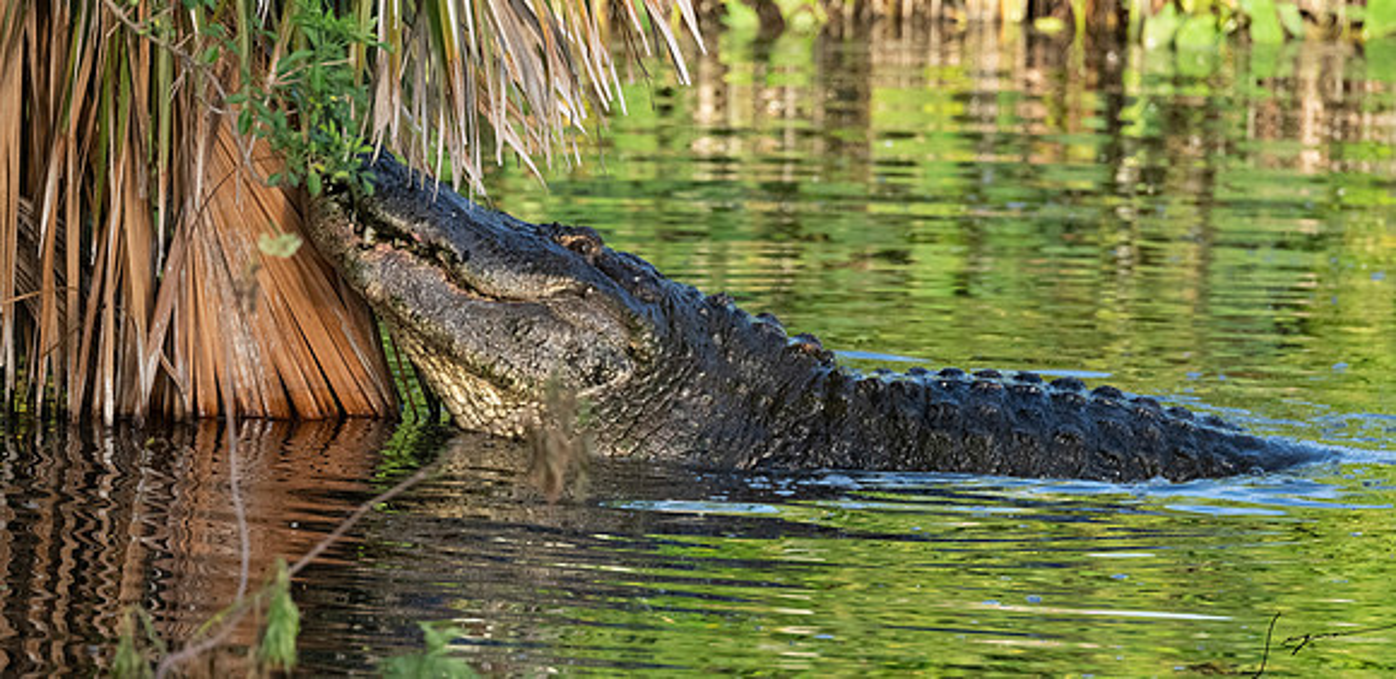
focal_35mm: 505
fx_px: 18114
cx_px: 581
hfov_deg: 4.4
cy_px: 341
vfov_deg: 2.1
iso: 2500
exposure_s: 1/1000
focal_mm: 400
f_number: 8
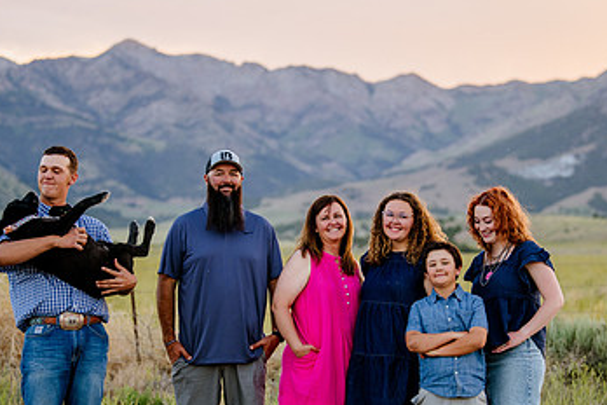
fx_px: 2529
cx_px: 326
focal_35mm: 150
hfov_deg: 13.7
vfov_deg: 9.1
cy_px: 275
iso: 250
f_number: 2.8
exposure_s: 1/160
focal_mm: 90
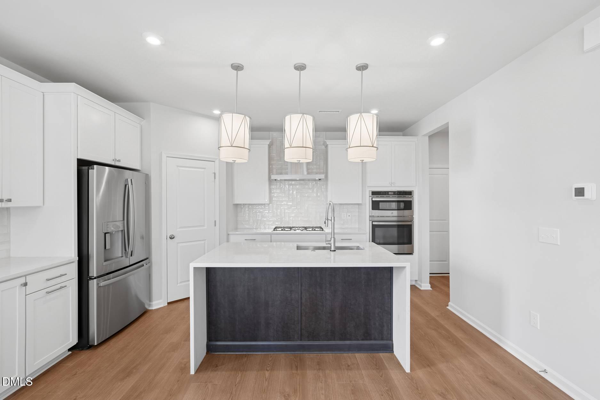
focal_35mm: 16
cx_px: 300
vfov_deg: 73.7
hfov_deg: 96.7
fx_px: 267
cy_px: 200
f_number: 10
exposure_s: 1/13
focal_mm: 16
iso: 200
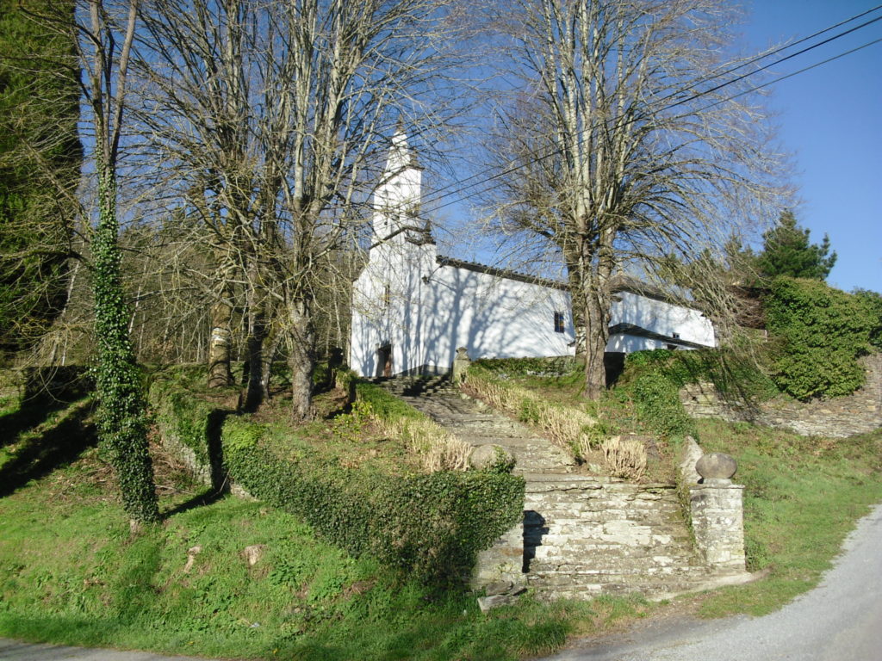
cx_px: 441
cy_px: 330
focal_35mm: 36
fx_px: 917
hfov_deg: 51.4
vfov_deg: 39.7
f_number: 7.8
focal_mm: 6.3
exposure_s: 1/100
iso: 80
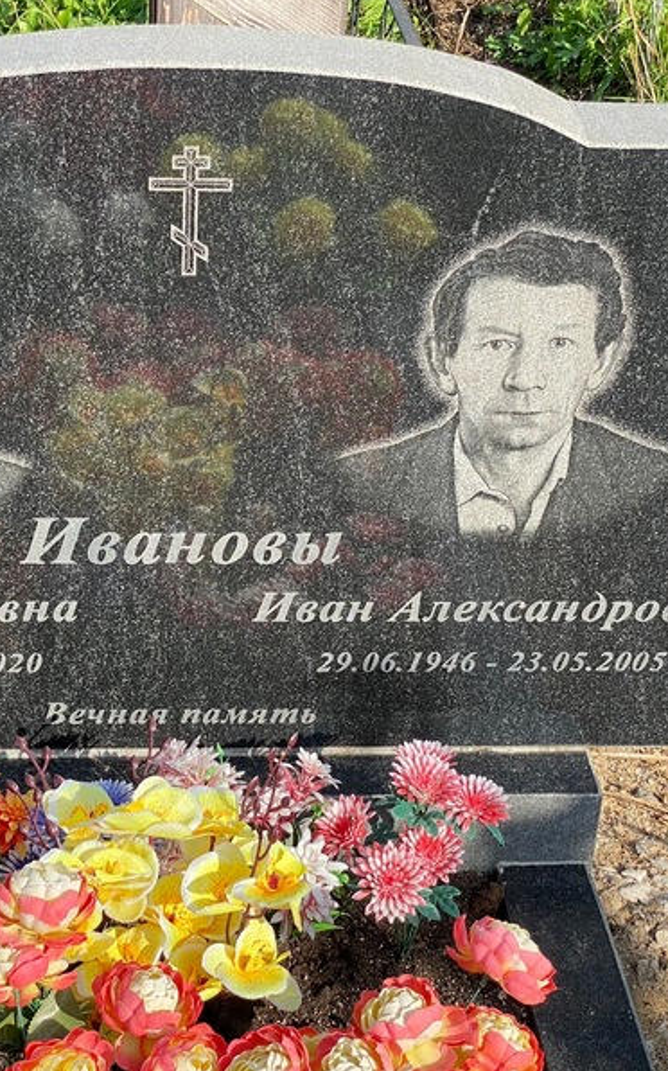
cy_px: 536
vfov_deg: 27.9
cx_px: 221
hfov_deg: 17.6
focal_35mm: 74
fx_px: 2158
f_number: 2
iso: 20
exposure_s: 1/761
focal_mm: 6
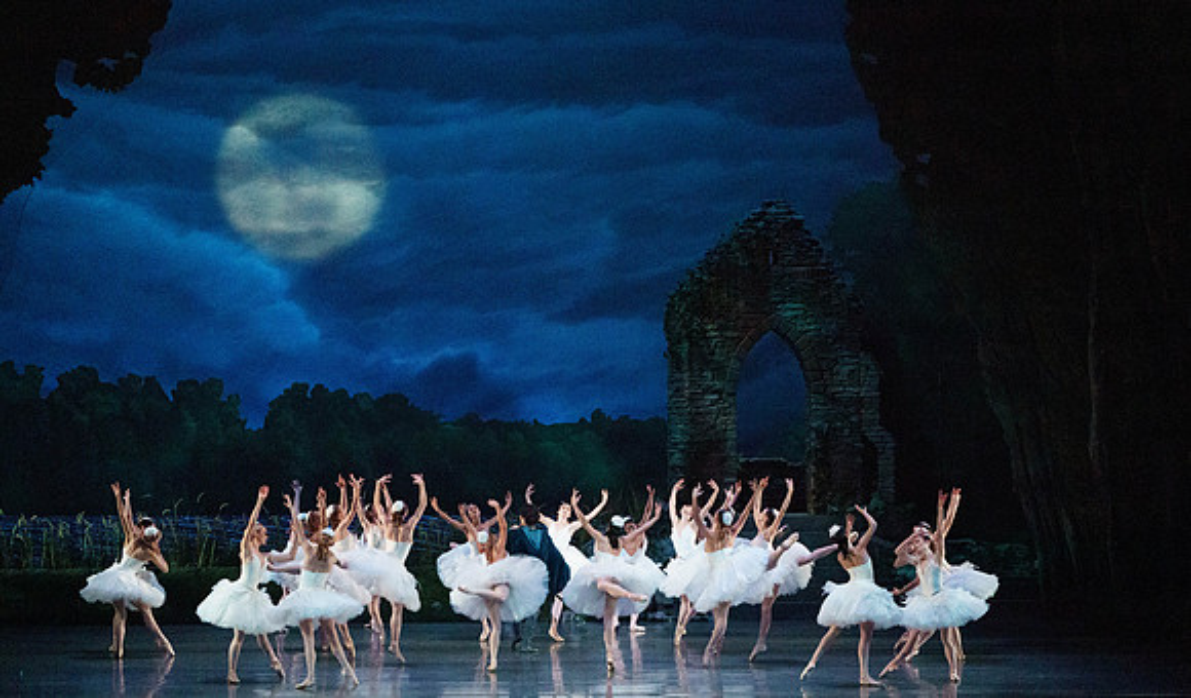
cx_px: 596
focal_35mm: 106
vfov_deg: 11.8
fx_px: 3383
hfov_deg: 20.0
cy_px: 384
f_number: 5.6
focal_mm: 100
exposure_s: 1/250
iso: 8000
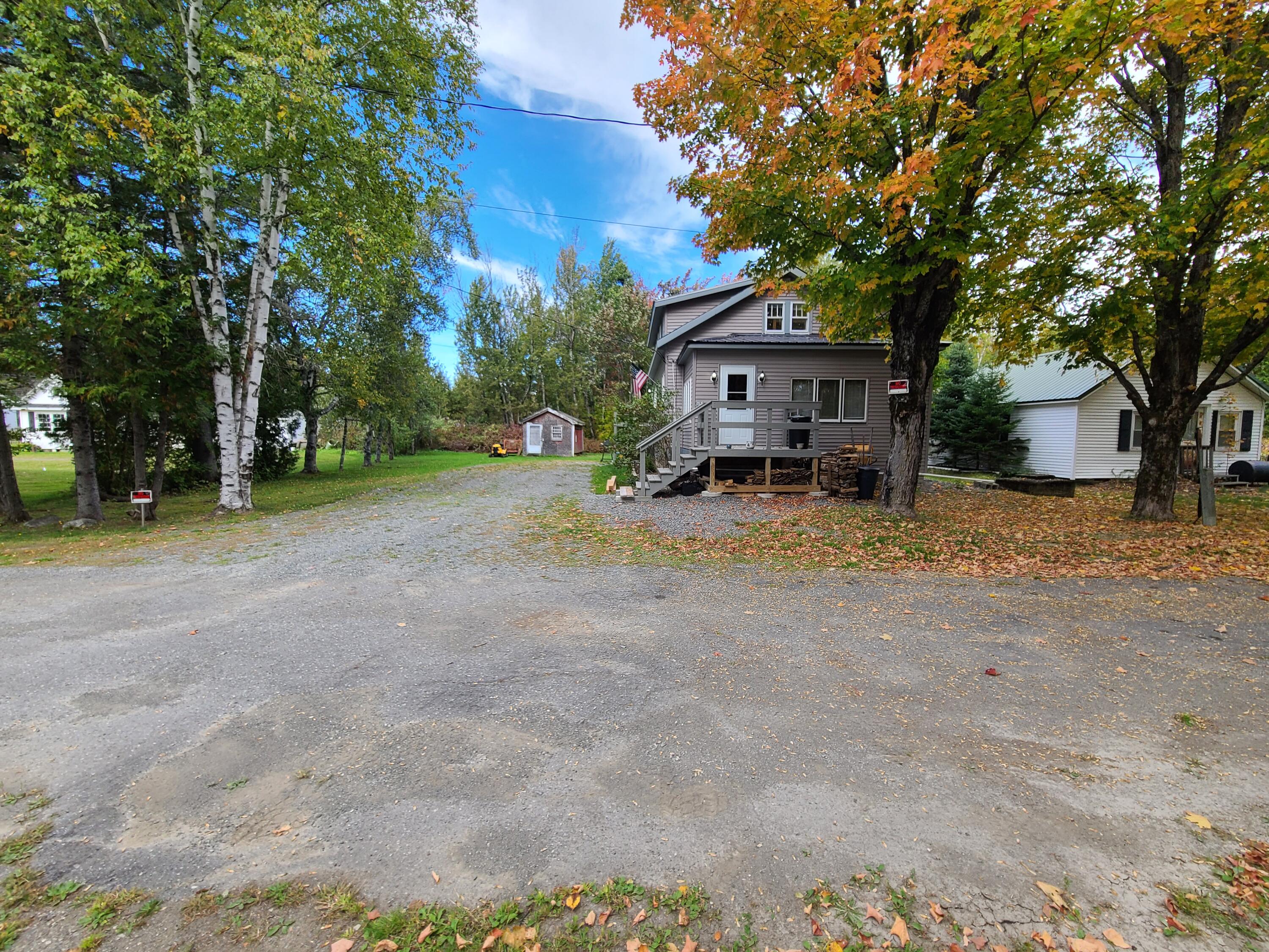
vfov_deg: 89.9
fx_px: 477
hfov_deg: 106.2
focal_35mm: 13
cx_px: 634
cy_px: 476
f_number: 2.2
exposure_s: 1/372
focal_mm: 2.2
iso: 50
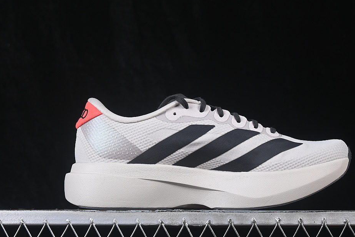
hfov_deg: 23.1
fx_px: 868
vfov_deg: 15.5
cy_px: 123
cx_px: 201
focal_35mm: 88
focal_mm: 50
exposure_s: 1/80
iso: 160
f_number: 8
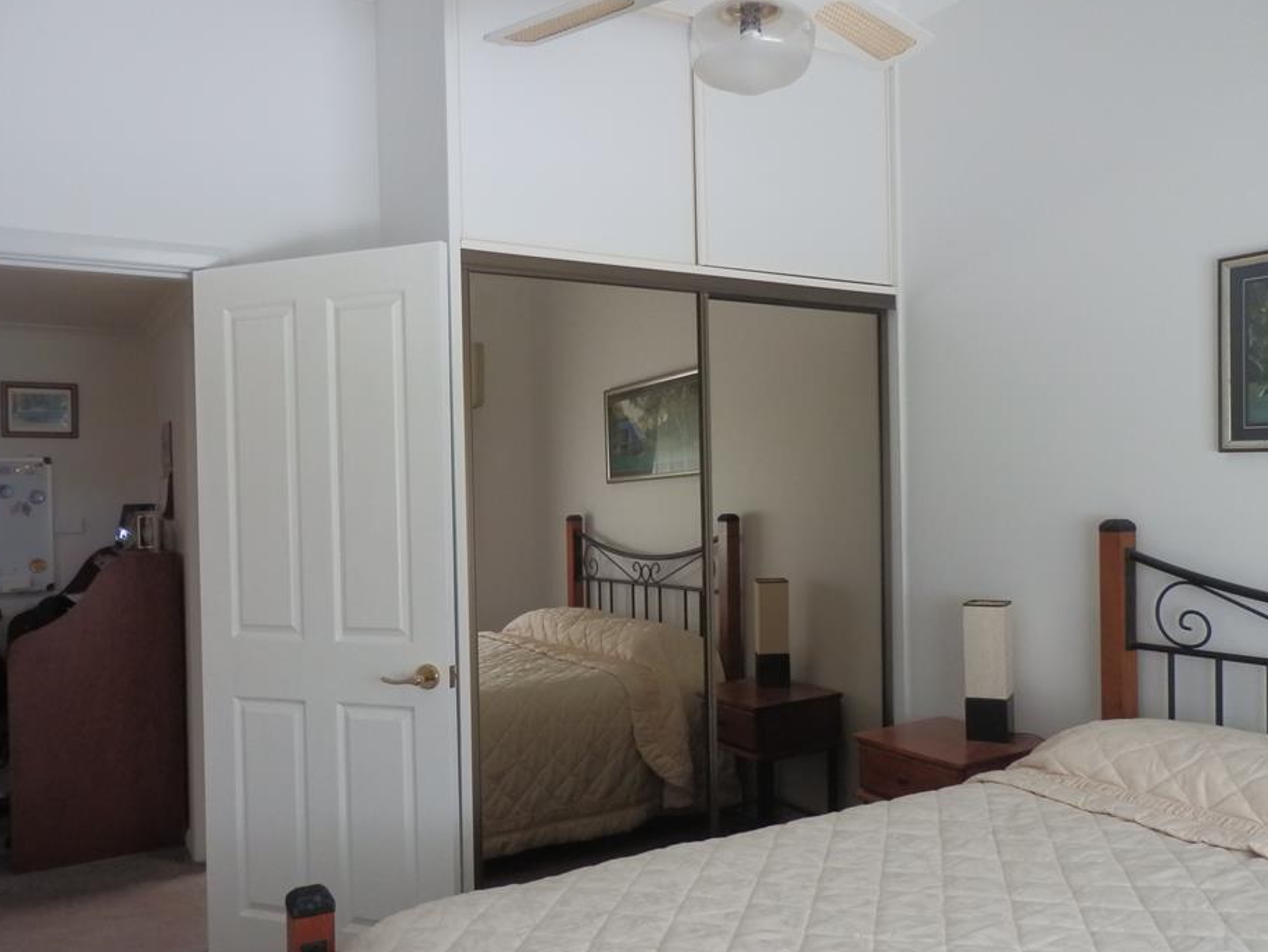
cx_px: 646
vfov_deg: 49.8
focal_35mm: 28
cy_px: 495
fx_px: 1026
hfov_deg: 63.4
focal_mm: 4.5
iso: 400
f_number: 3
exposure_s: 1/13
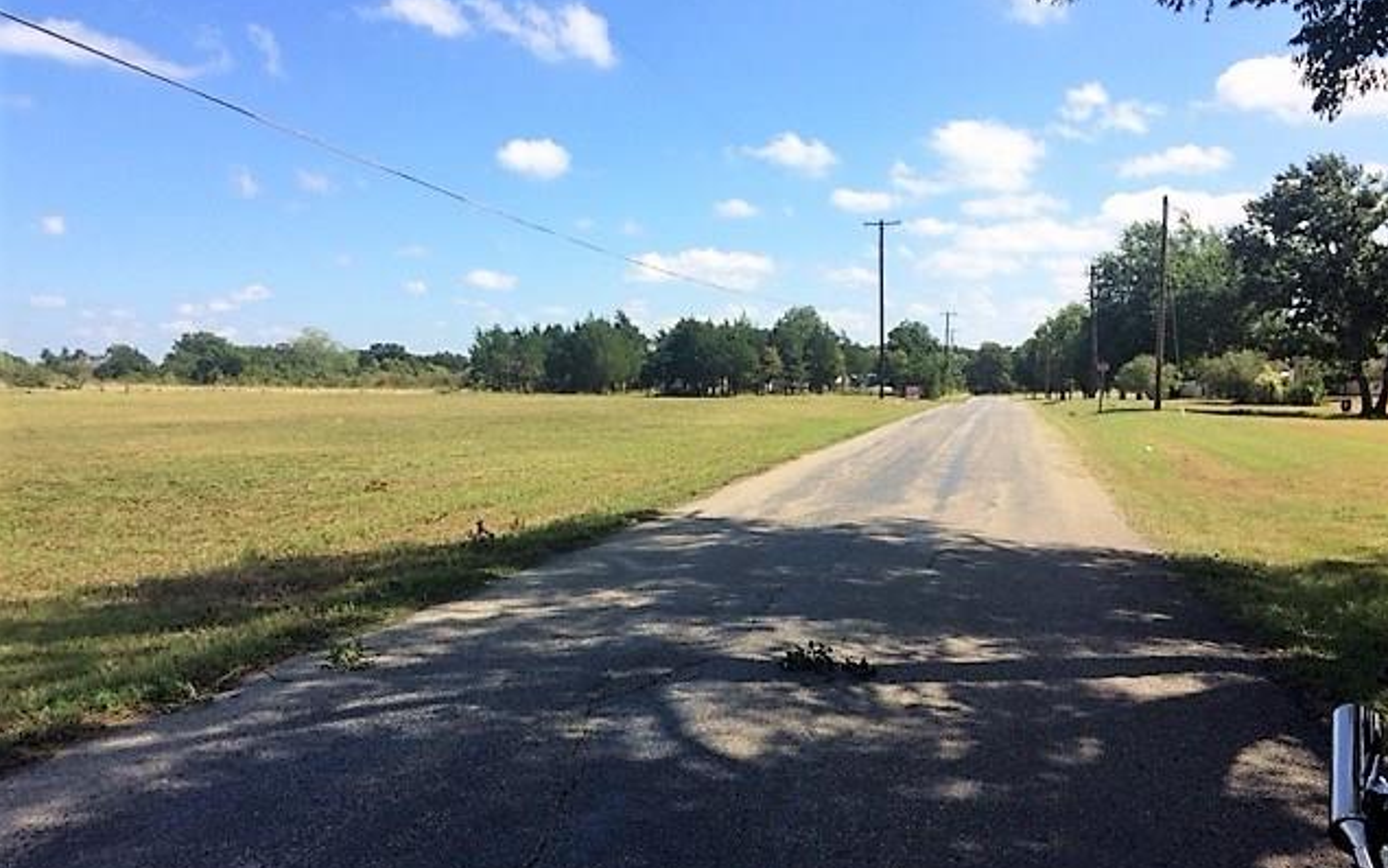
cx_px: 695
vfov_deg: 40.6
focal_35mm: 31
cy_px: 479
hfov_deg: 61.2
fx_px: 1173
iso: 32
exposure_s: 1/1709
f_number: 2.2
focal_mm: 4.15
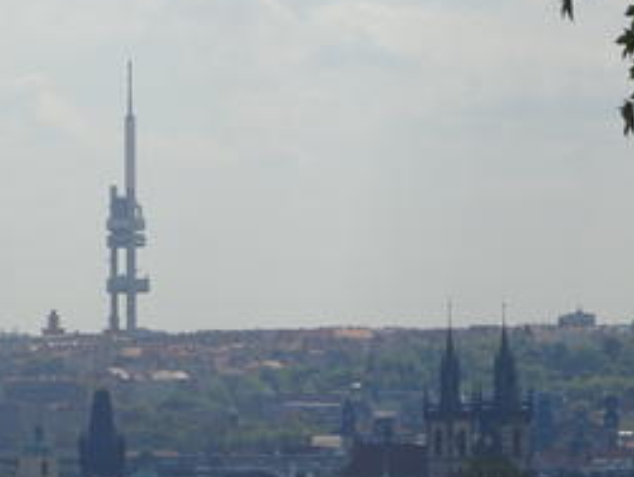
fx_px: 5060
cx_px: 96
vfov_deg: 5.4
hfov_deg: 7.2
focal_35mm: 276
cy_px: 127
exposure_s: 1/1000
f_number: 5
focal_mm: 18.53
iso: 80
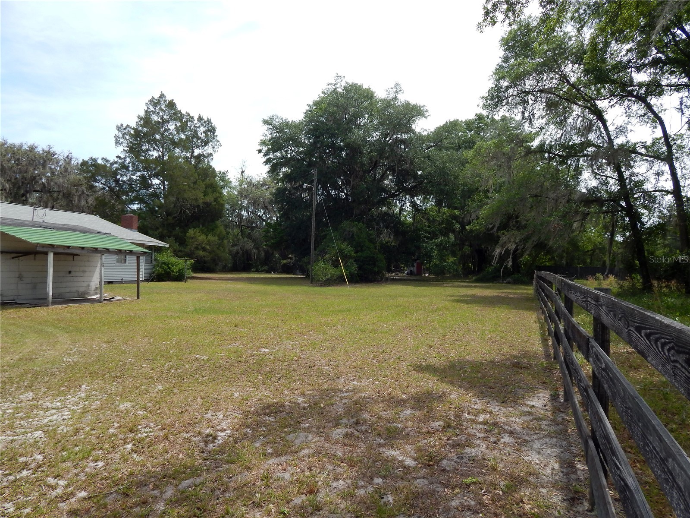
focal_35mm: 23
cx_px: 345
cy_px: 259
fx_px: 458
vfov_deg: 58.9
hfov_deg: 73.9
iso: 125
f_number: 3
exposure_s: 1/1250
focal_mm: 4
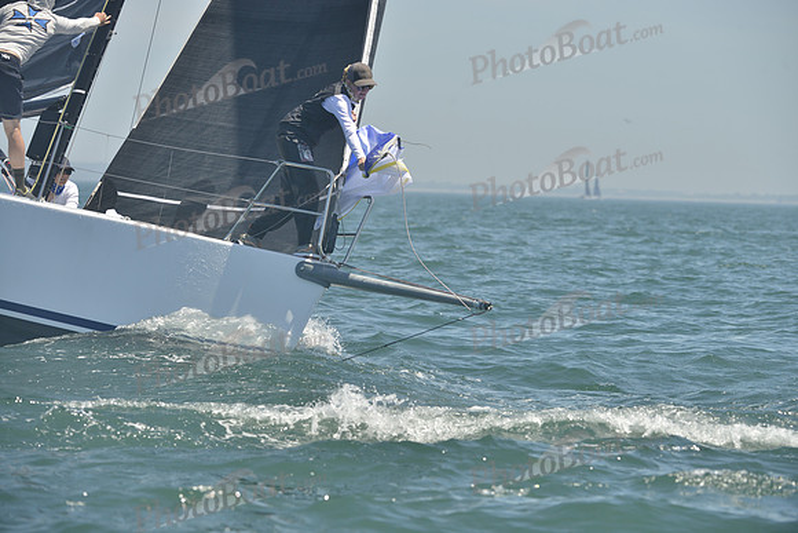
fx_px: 4434
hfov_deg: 10.3
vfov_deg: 6.9
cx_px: 399
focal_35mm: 200
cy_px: 266
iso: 280
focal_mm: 200
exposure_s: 1/1000
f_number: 6.3
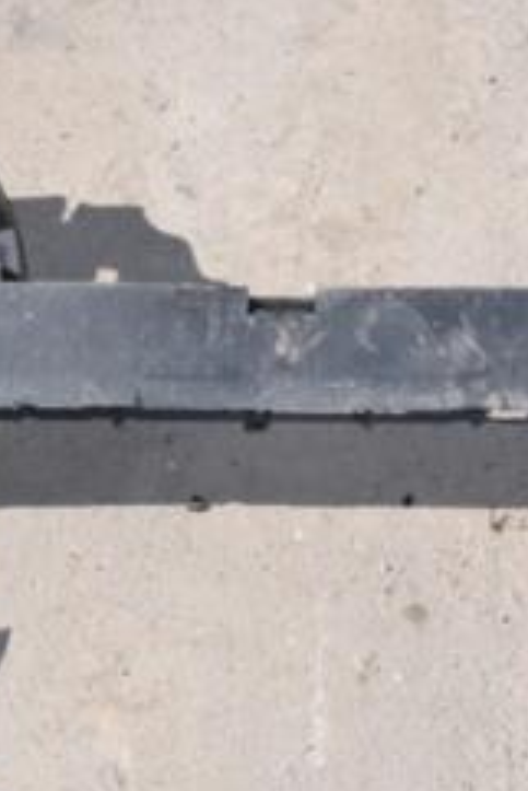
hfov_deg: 16.5
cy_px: 309
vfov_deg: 24.7
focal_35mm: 82
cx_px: 472
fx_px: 1801
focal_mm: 22
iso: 800
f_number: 25
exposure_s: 1/200
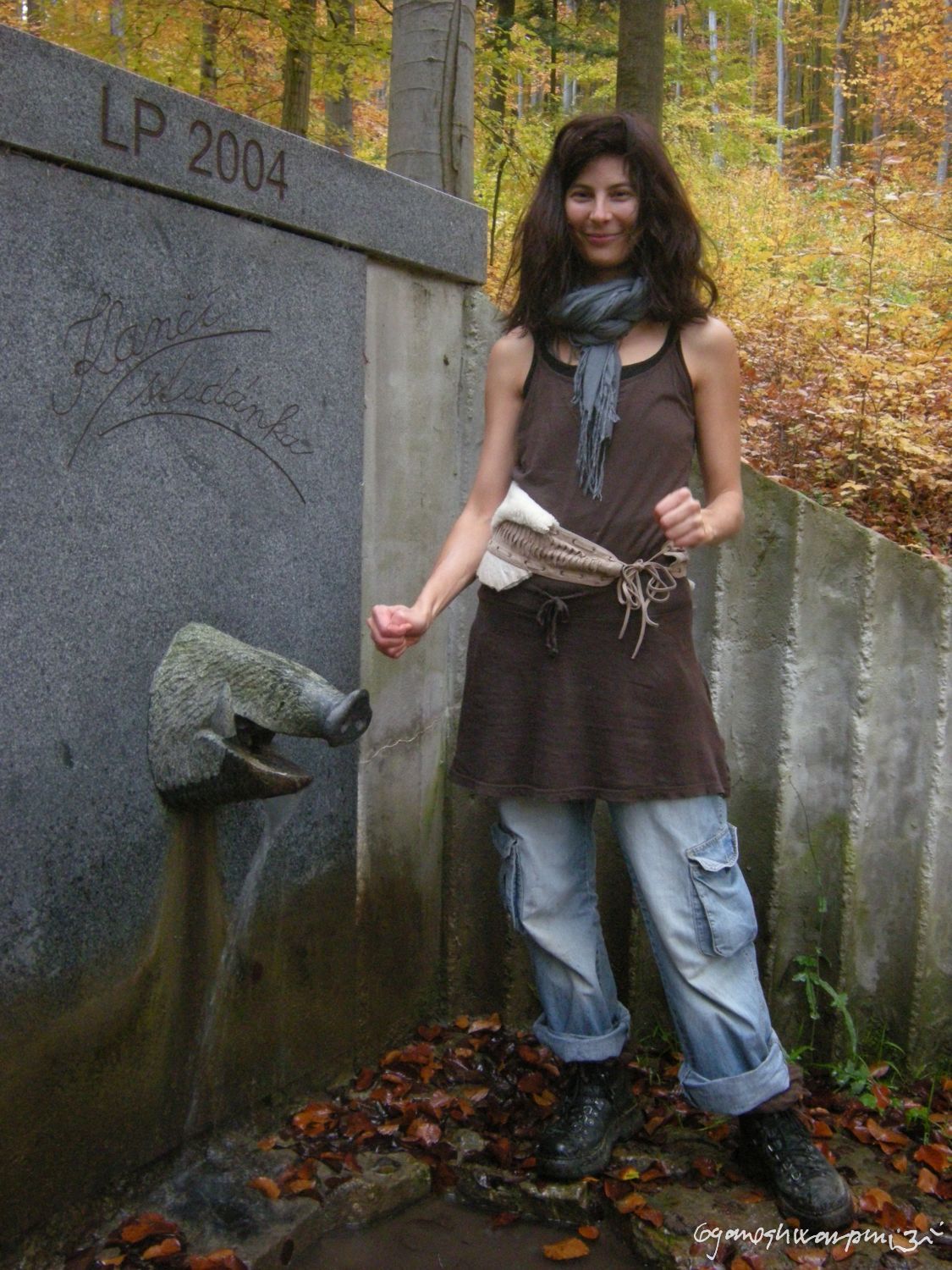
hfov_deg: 37.7
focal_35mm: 38
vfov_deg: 49.0
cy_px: 635
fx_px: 1393
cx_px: 476
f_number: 3.2
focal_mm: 6.3
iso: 400
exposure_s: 1/13.5
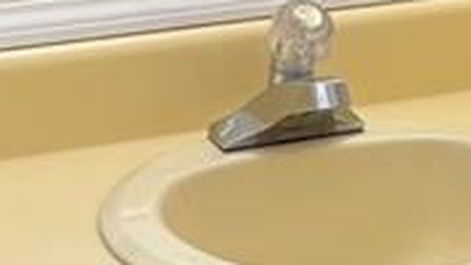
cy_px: 525
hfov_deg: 16.9
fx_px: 1523
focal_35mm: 122
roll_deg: -1.5
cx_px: 540
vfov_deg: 9.3
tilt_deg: -32.2
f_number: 1.6
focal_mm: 5.96
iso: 100
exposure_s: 1/60
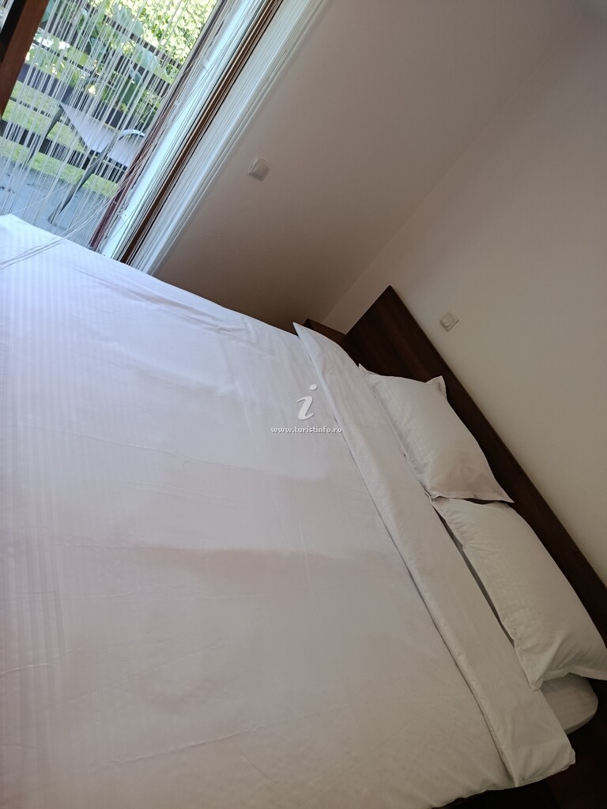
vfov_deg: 71.6
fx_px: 561
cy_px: 404
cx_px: 304
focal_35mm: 24
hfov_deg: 56.8
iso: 520
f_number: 1.7
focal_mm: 5.24
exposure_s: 1/100
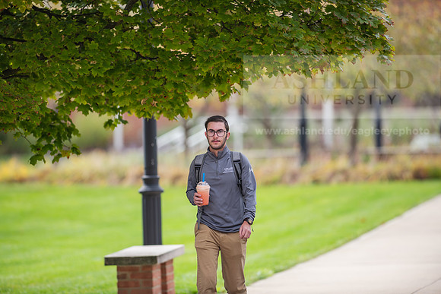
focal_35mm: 300
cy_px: 147
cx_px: 220
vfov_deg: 4.6
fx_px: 3676
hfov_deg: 6.9
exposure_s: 1/400
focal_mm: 300
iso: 100
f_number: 3.2
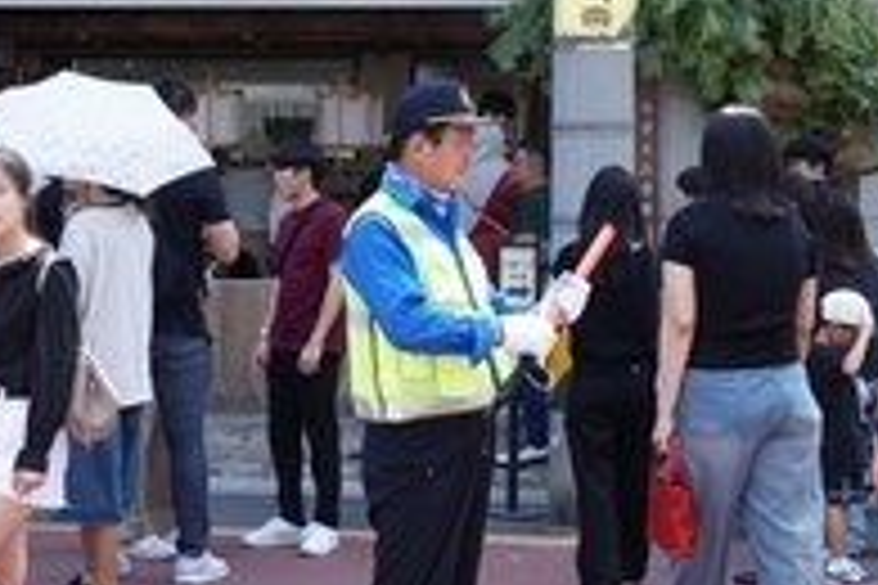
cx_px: 288
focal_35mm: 86
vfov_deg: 15.6
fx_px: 2097
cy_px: 29
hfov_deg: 23.5
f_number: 16
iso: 800
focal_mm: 24
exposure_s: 1/160
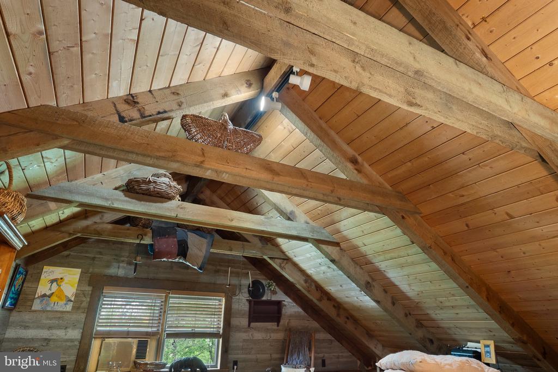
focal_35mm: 23
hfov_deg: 76.1
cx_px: 279
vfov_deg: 55.1
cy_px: 186
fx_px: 357
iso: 800
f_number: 8
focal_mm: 15.5
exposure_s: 1/1.25
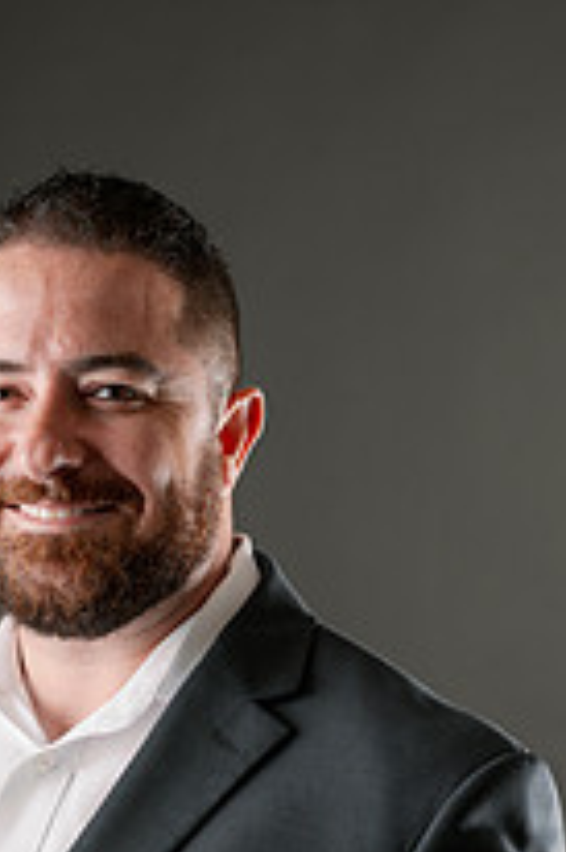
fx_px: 2575
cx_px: 192
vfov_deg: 18.2
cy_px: 877
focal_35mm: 109
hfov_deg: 12.5
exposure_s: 1/200
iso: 100
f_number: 5
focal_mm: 50
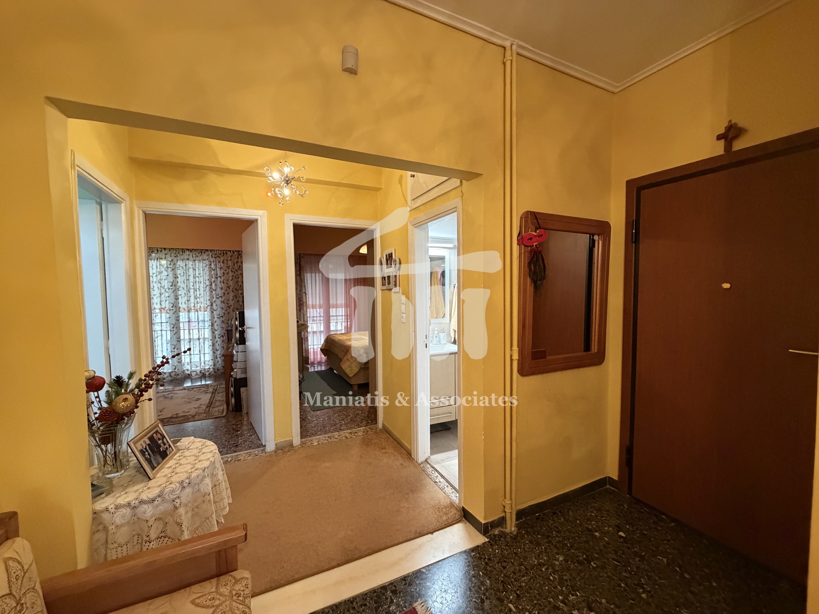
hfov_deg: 102.1
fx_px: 331
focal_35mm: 14
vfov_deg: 85.7
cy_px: 307
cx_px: 410
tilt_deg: -3.3
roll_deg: +0.7
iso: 640
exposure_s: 1/50
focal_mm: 2.22
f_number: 2.2
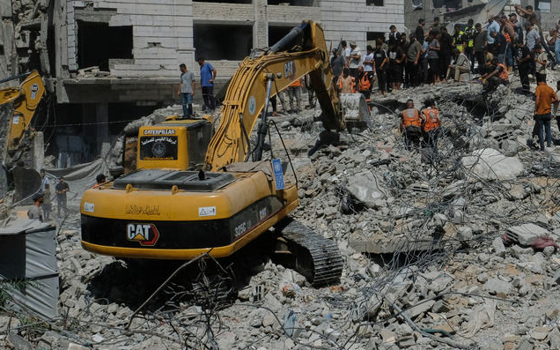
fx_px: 976
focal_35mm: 64
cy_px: 90
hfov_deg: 31.4
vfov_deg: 20.2
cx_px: 419
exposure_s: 1/2000
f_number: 18
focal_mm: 25.7
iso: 1000
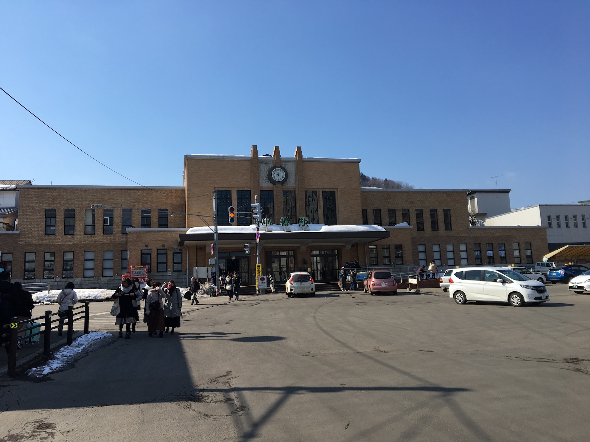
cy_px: 221
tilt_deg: +8.5
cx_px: 295
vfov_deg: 48.2
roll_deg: +1.9
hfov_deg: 61.7
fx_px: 494
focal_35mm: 29
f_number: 2.2
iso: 25
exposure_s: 1/1923
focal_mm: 4.15
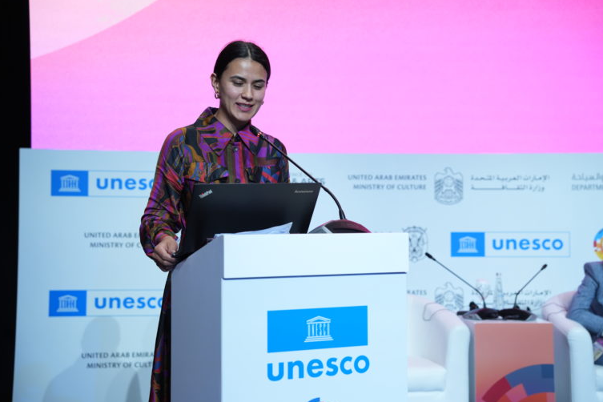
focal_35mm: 51
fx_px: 846
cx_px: 303
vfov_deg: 26.7
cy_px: 201
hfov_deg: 39.2
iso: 1250
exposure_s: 1/160
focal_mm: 49.5
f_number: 3.5
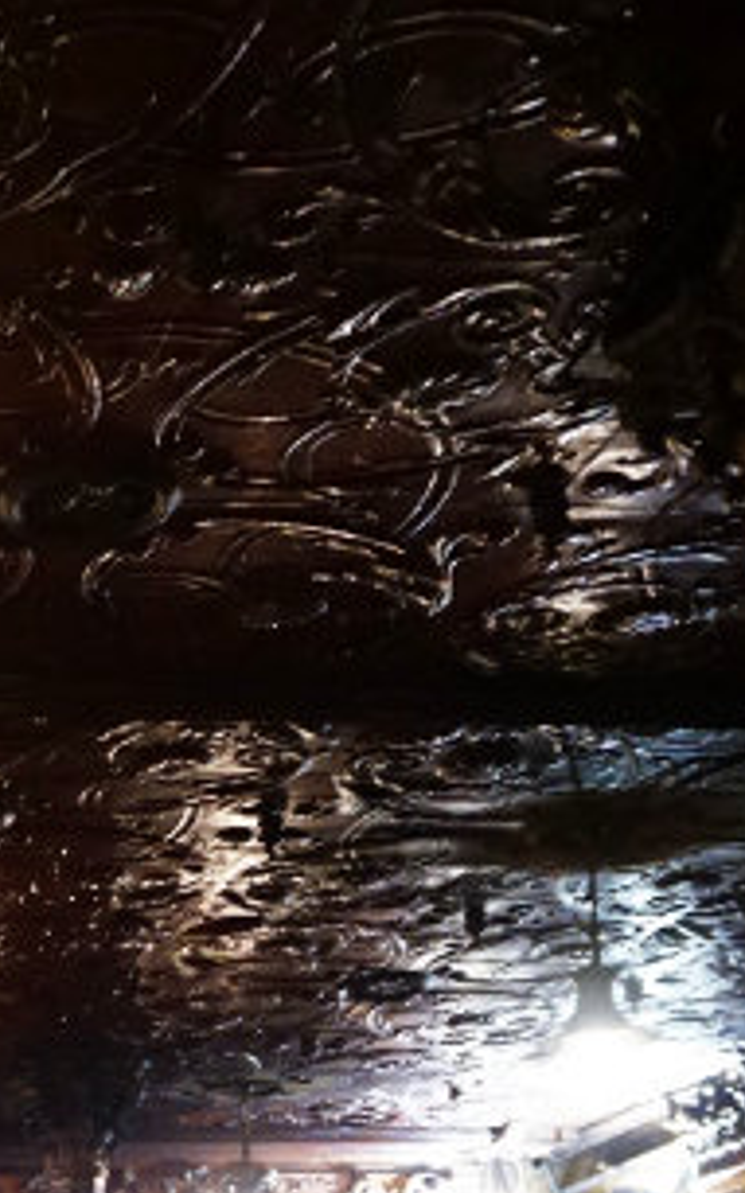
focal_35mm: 72
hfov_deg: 16.5
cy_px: 1365
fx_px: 2341
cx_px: -371
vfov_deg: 26.1
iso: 3200
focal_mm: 16
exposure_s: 1/20
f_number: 3.5
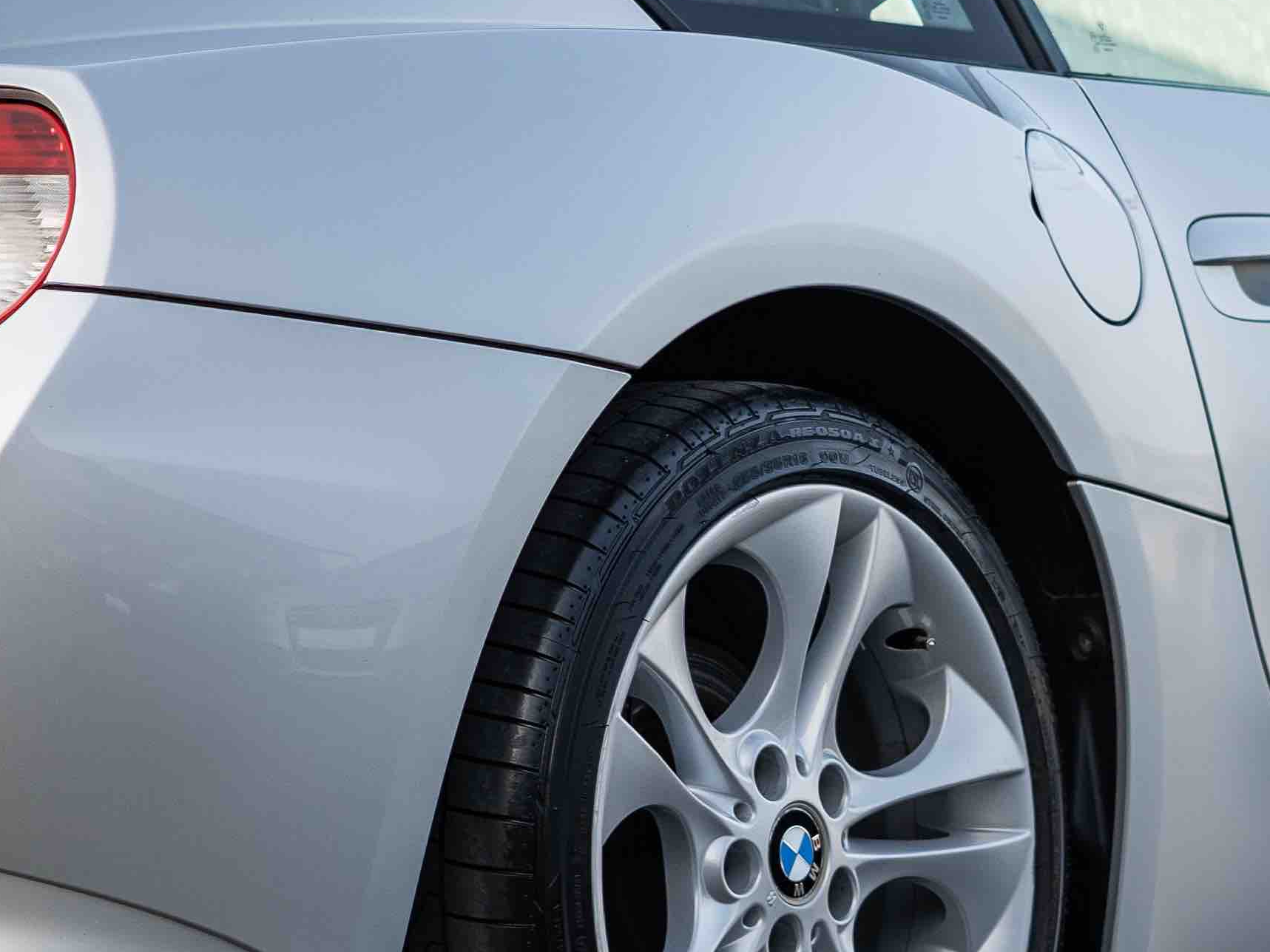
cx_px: 533
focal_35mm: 168
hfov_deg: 11.8
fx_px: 6164
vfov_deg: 8.8
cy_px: 273
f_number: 3.2
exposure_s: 1/125
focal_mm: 50
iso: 100
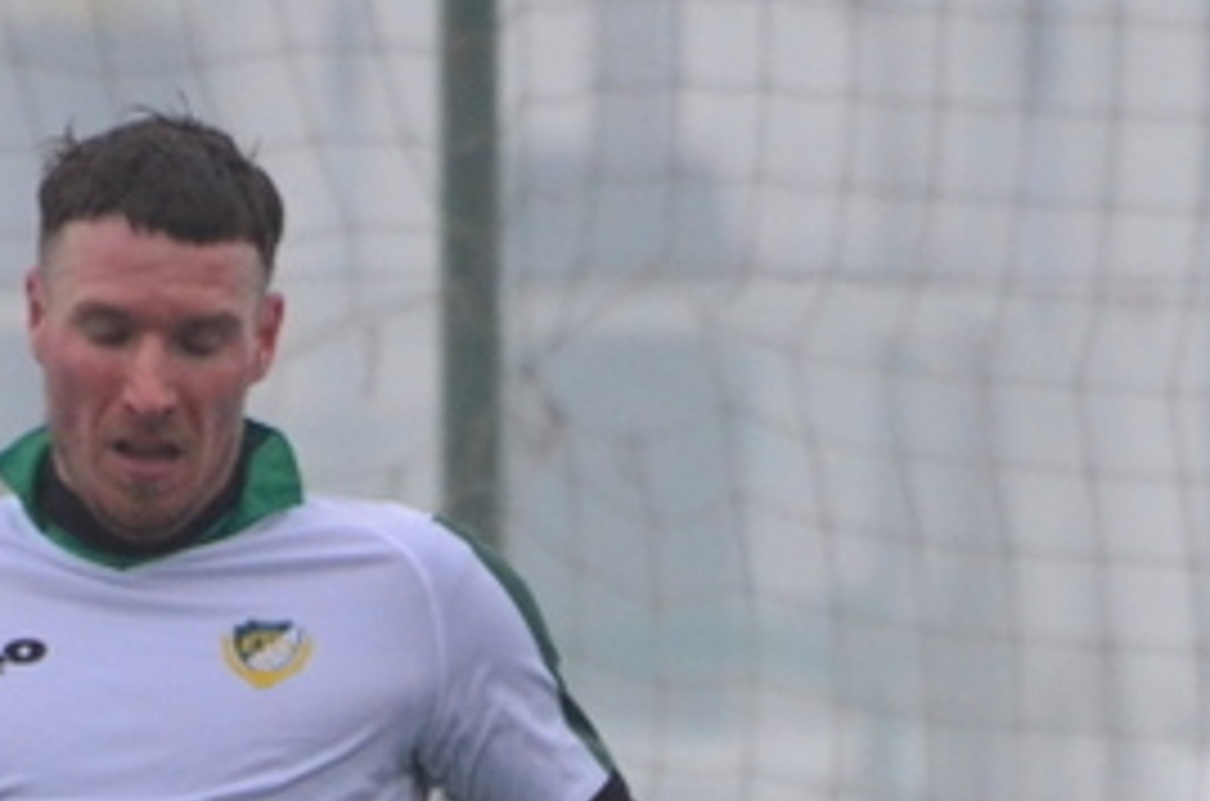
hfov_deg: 1.1
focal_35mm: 1810
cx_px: 994
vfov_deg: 0.8
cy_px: 1334
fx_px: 60693
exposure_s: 1/1250
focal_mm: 270
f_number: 5.6
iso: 1250
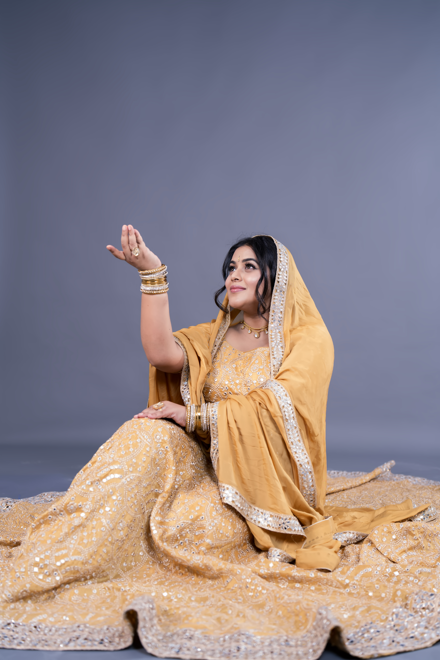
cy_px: 330
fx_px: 917
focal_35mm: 50
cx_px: 220
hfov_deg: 27.0
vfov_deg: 39.6
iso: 80
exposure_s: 1/250
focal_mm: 50
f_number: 2.5
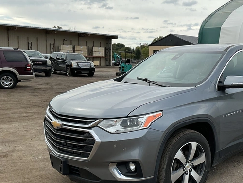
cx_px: 174
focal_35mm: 42
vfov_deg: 34.2
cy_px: 110
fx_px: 295
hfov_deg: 43.7
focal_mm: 3
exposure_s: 1/1279
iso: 25
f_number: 1.8
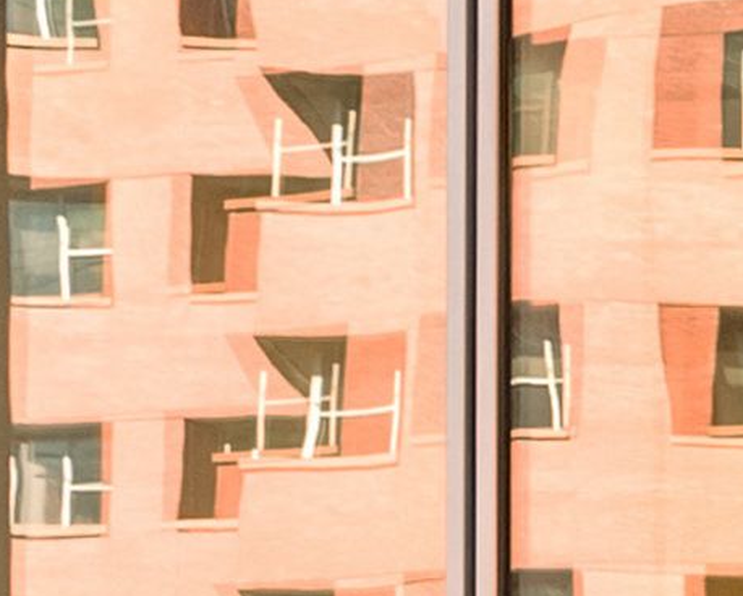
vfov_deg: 12.3
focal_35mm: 104
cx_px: 2920
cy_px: 1343
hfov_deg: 8.3
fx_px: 2289
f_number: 6.3
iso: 800
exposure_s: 1/100
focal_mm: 12
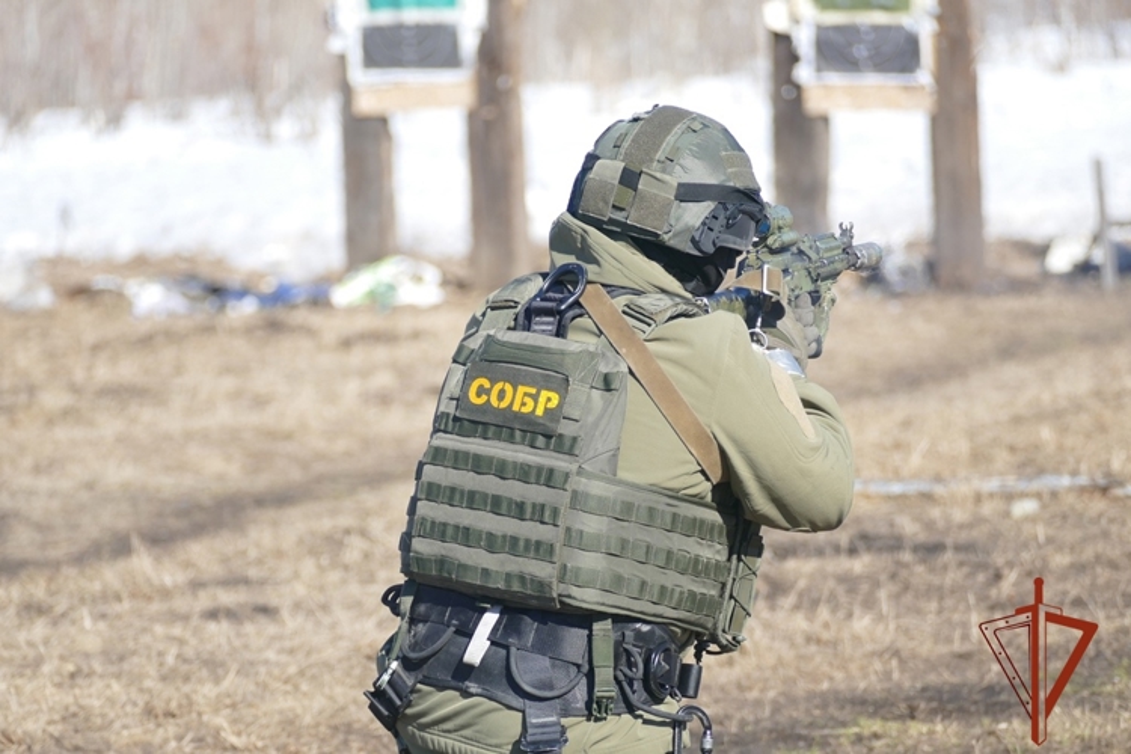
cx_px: 566
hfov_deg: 5.2
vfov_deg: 3.5
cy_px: 377
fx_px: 12377
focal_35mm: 394
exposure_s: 1/640
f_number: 4
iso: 125
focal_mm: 143.76
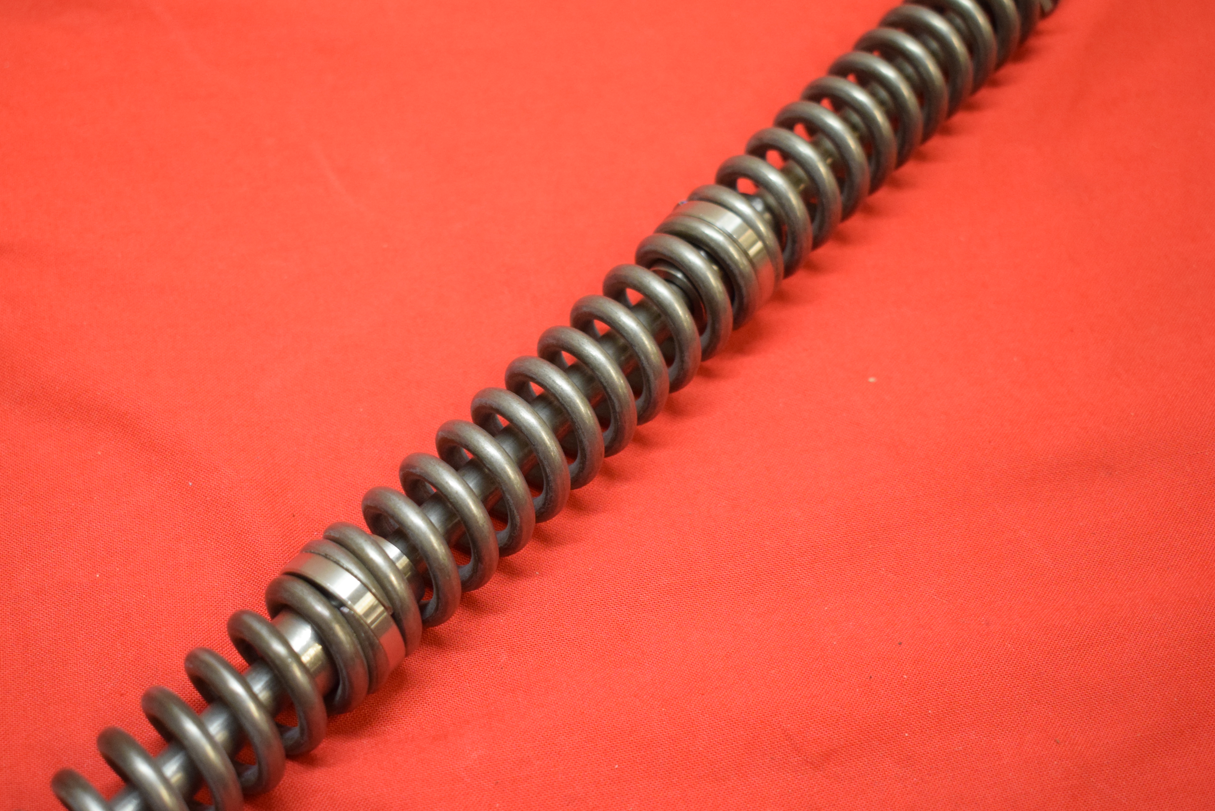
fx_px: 1992
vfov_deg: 23.0
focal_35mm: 59
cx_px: 529
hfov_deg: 33.9
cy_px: 421
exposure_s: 1/125
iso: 2000
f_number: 5
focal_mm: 34
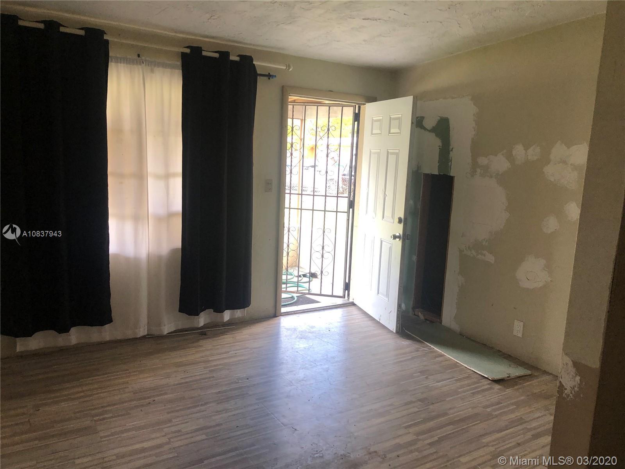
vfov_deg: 49.7
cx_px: 312
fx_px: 506
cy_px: 234
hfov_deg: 63.4
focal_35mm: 28
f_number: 1.8
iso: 32
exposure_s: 1/33
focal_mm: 4
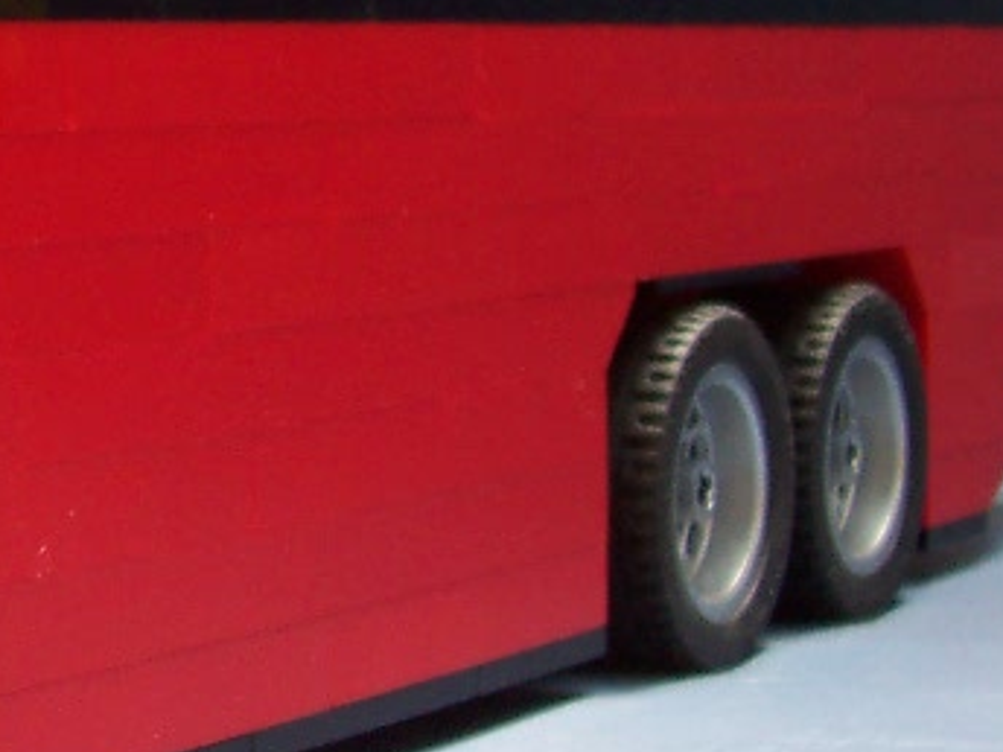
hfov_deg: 14.4
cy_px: 93
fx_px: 3738
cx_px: -432
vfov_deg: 11.4
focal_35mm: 129
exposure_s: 1/60
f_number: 2.8
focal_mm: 5.6
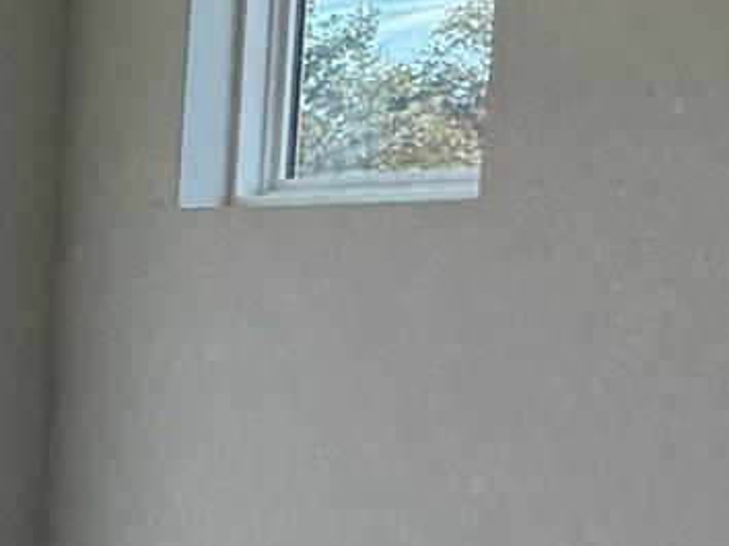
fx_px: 1705
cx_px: -807
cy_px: 443
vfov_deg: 18.0
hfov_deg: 16.7
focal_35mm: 81
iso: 40
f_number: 2.2
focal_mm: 2.22
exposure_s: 1/335
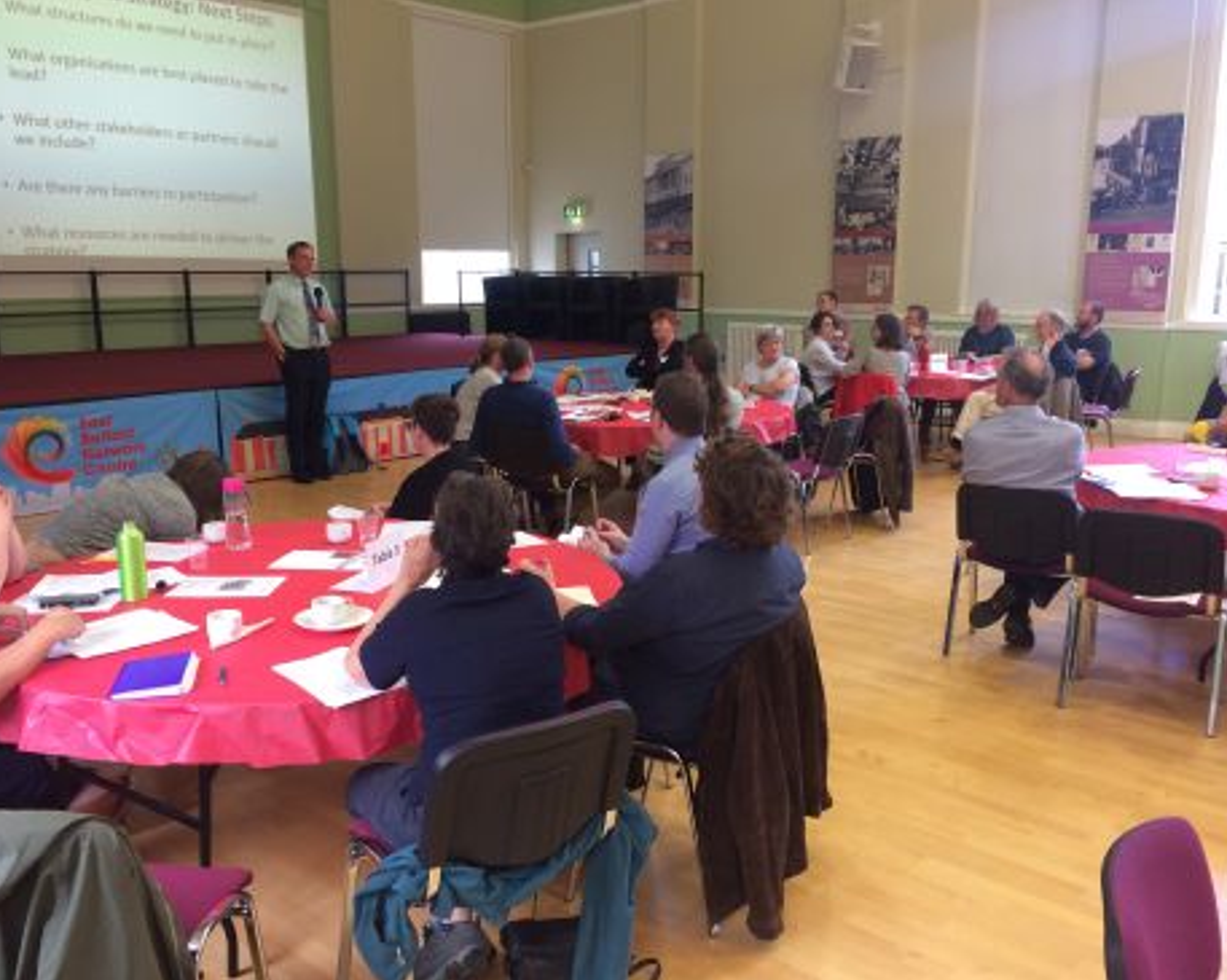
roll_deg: -1.2
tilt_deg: -12.7
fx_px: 1125
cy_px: 501
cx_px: 612
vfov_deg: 47.1
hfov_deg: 57.2
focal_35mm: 31
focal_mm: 4.15
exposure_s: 1/33
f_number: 2.2
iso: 64
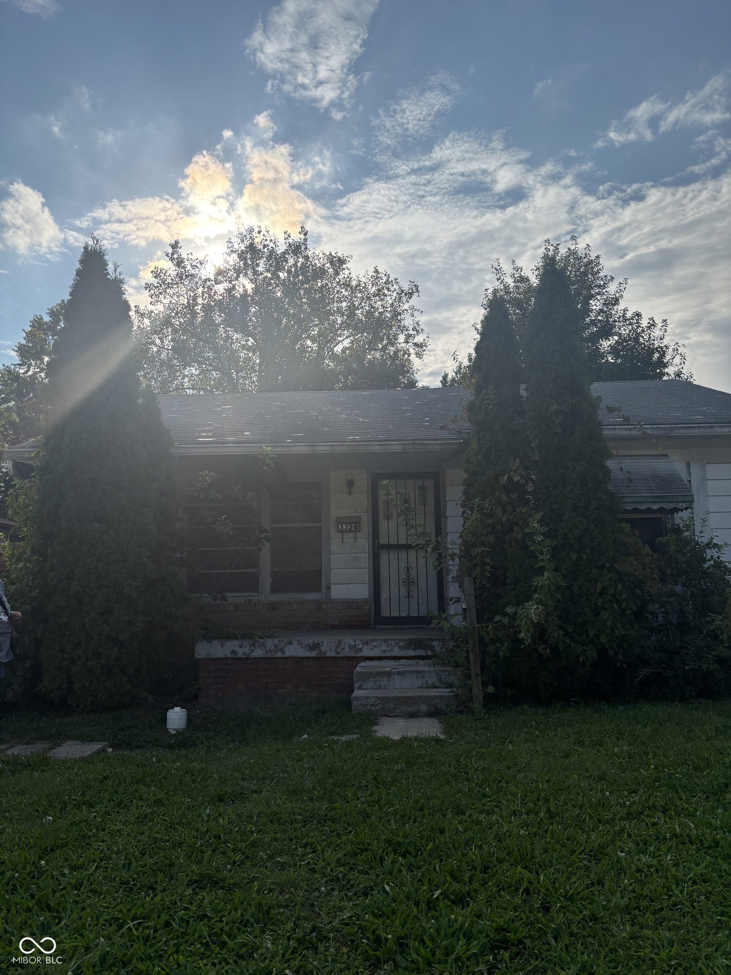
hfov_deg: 53.1
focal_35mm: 26
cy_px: 488
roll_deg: +0.1
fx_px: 732
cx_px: 366
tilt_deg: +7.7
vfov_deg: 67.3
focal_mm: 5.96
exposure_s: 1/7692
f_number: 1.6
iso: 50
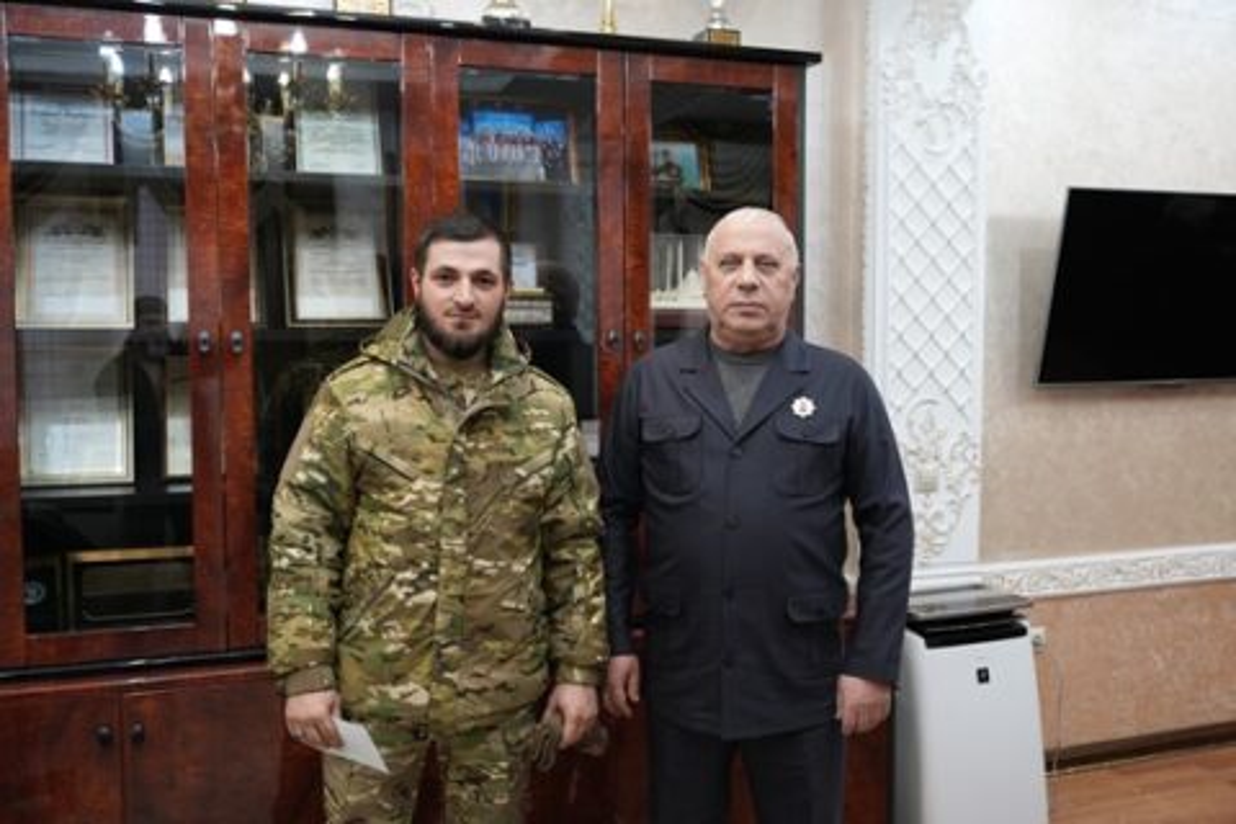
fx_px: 1202
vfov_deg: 37.9
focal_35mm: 35
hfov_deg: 54.4
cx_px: 618
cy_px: 412
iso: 1600
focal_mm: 35
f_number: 4
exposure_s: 1/100
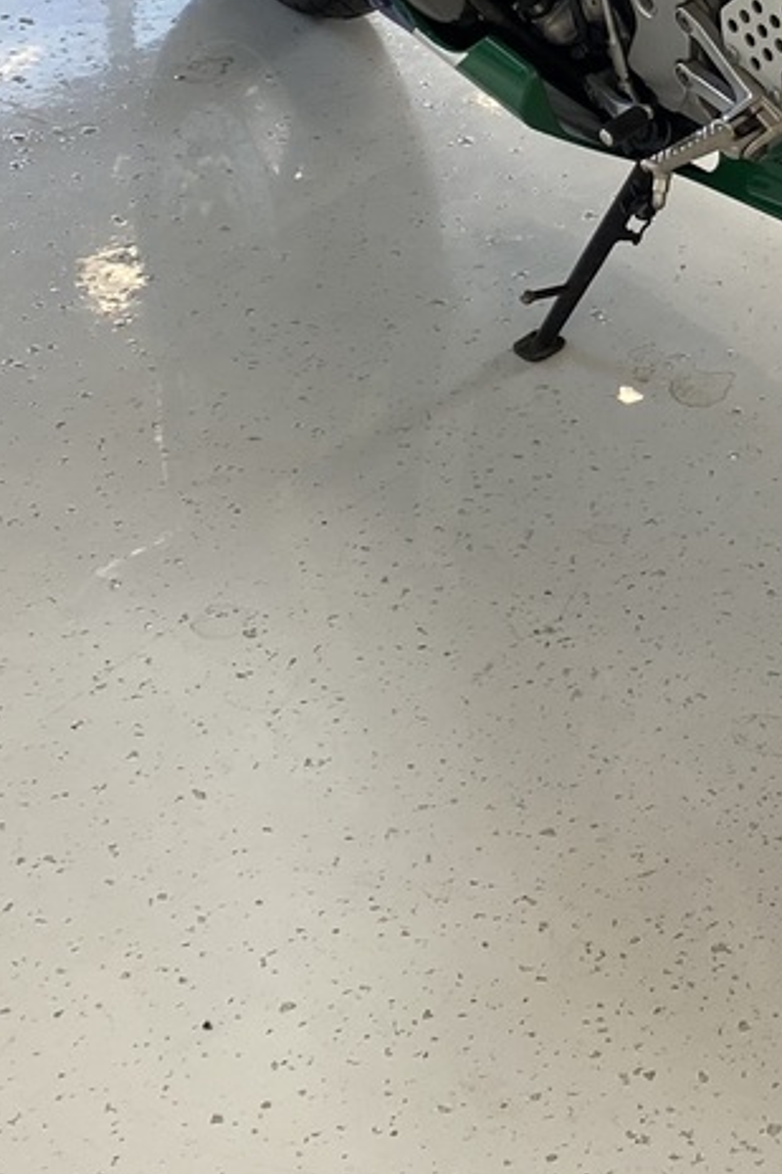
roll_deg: -2.3
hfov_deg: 15.6
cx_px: 939
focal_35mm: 84
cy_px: -106
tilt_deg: -23.3
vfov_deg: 22.8
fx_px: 2739
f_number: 1.8
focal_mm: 4.25
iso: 64
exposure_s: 1/100
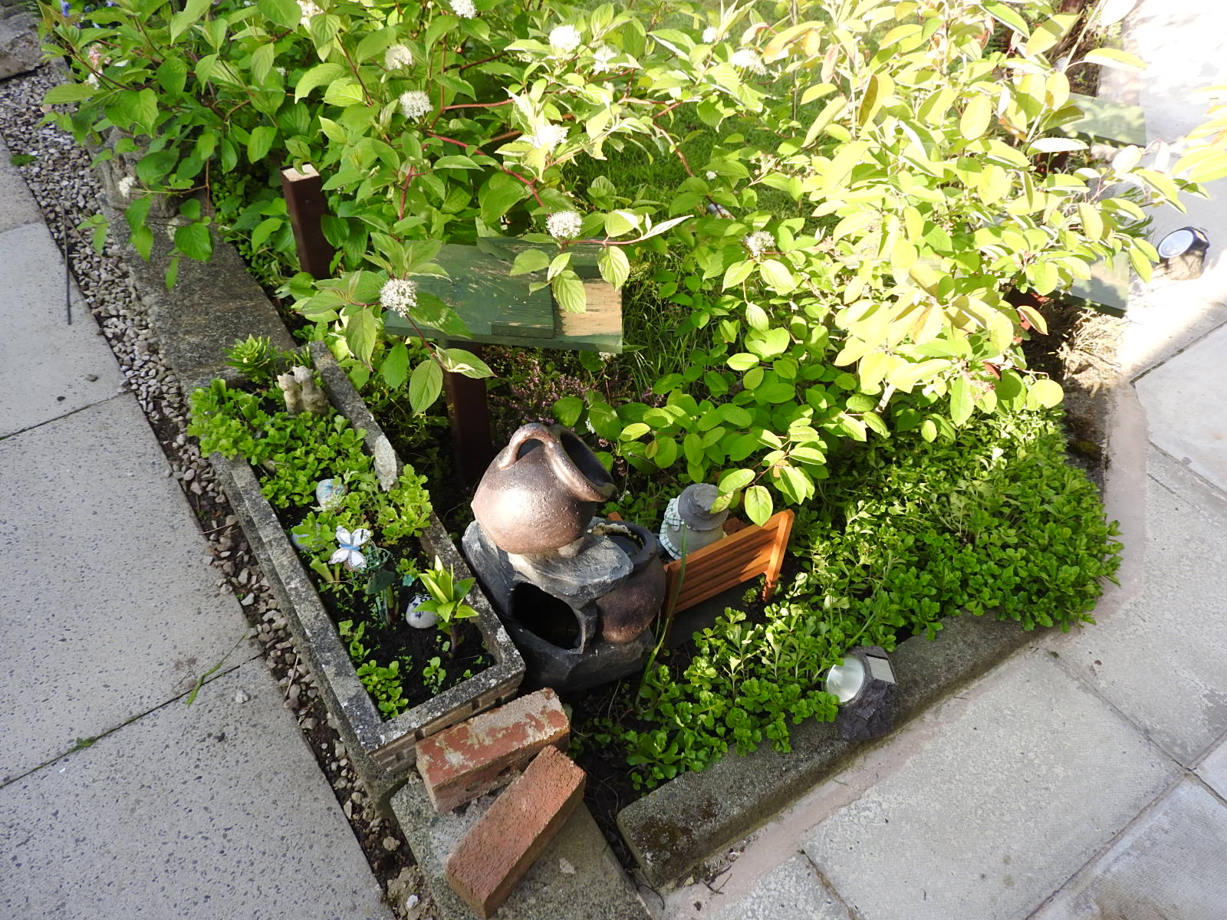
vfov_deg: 56.8
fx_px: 851
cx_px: 614
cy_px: 460
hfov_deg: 71.6
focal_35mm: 24
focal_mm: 4.3
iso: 100
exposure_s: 1/100
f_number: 3.3
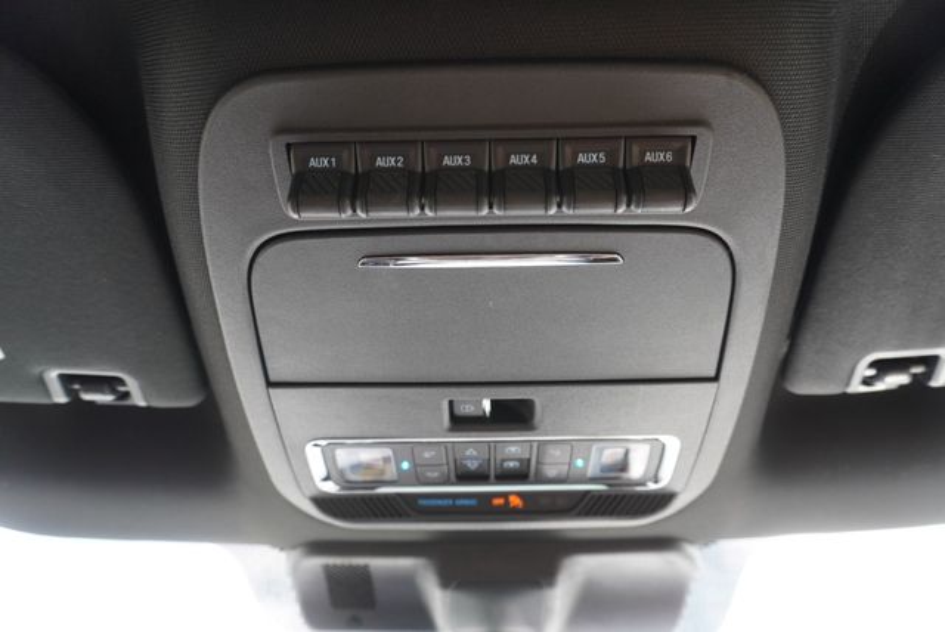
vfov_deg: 53.2
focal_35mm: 24
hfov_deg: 73.7
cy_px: 316
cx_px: 472
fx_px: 631
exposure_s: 1/60
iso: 640
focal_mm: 16
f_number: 4
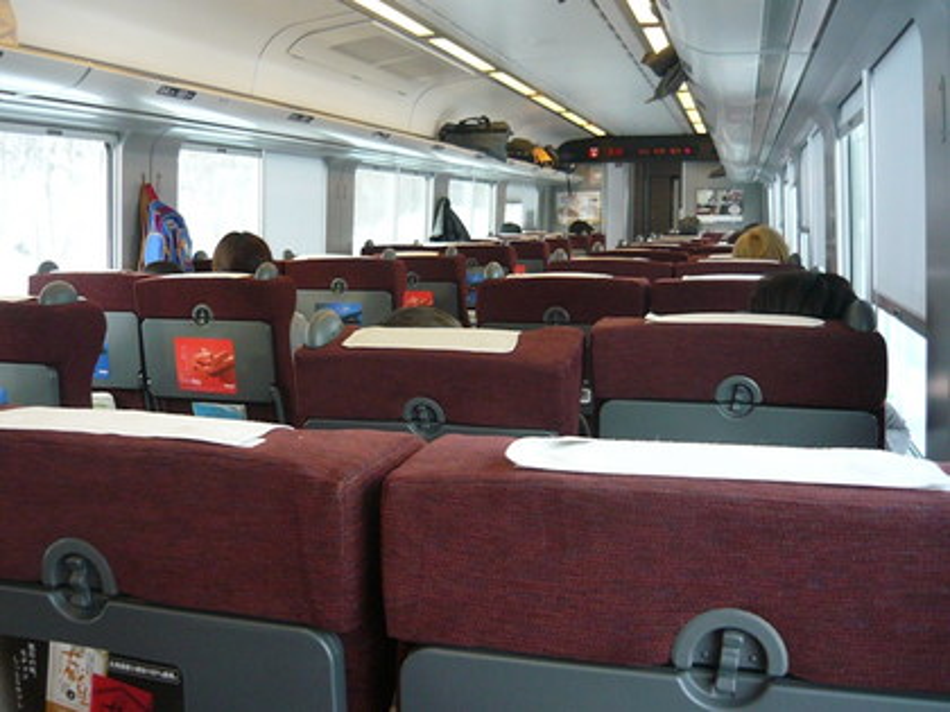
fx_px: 906
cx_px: 475
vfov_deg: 42.9
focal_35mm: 33
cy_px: 356
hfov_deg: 55.4
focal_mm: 5.5
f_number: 2.8
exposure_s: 1/160
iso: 500
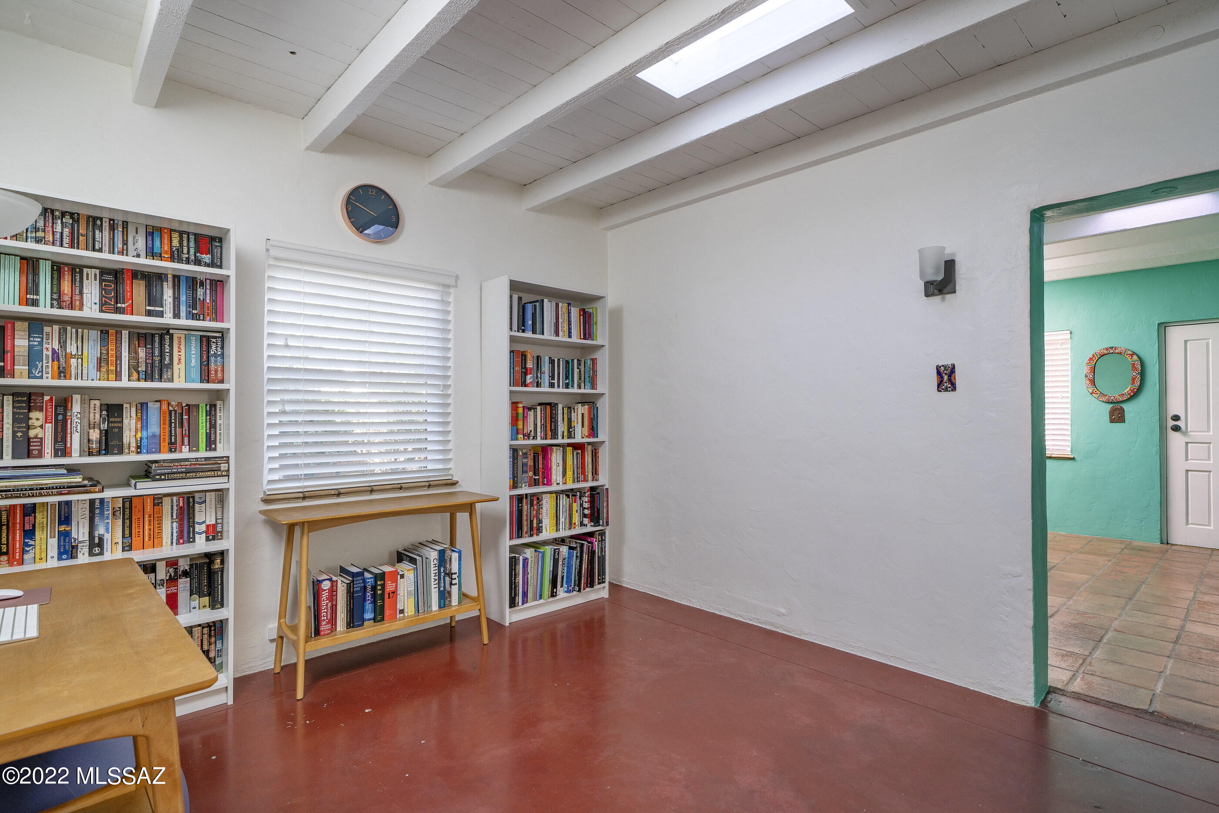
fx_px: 576
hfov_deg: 93.3
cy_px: 406
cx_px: 610
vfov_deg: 70.4
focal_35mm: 17
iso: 200
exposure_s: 1/13
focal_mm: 17
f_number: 7.1
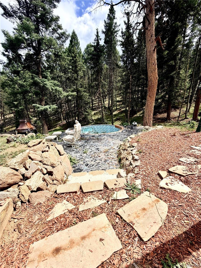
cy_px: 134
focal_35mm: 14
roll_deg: +1.5
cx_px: 100
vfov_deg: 102.1
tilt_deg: -14.2
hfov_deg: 85.7
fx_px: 108
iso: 25
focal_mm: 2.22
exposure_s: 1/770
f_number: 2.2
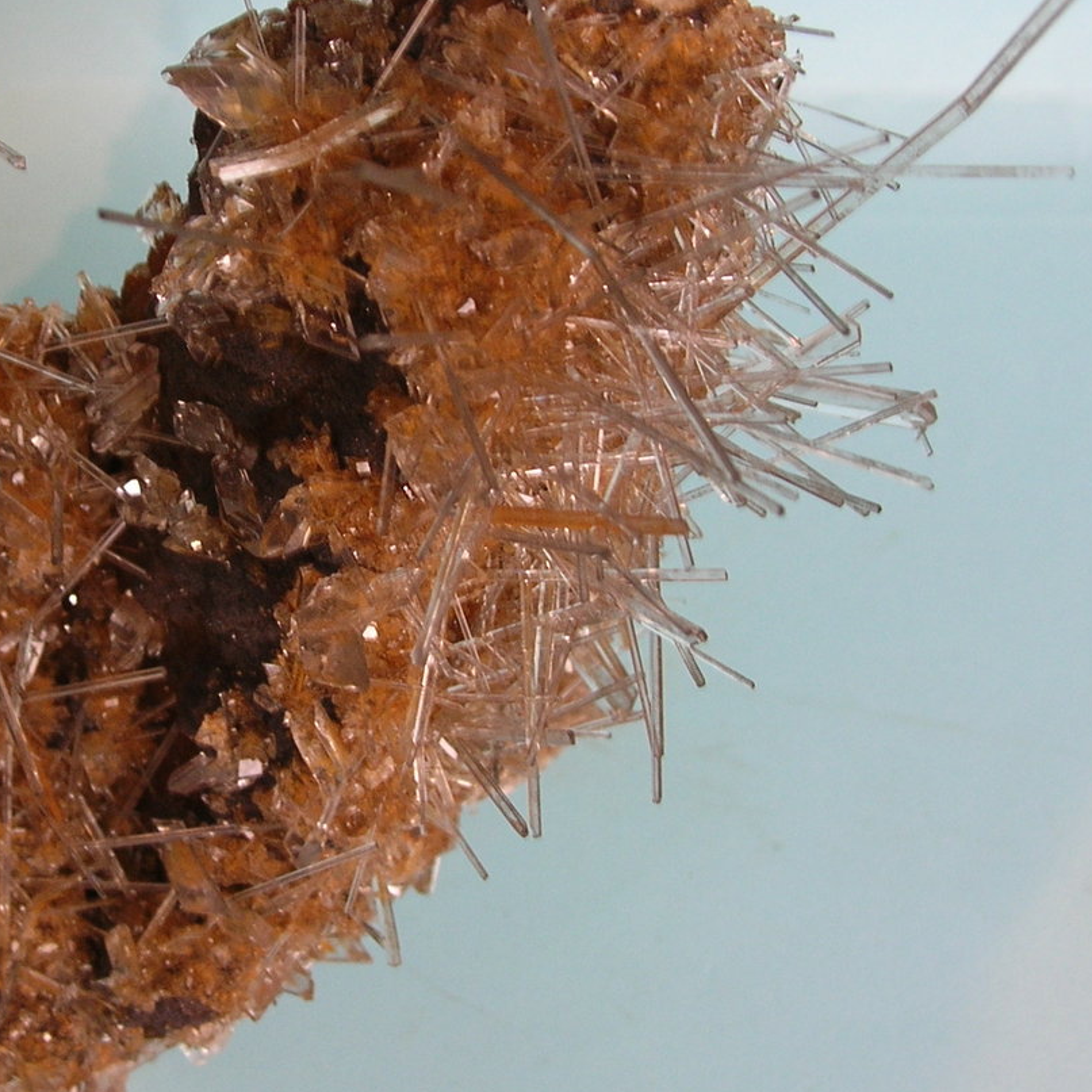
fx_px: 2248
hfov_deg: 27.0
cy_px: 478
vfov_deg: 27.3
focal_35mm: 63
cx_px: 288
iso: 50
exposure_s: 1/6.2
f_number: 2.7
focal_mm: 6
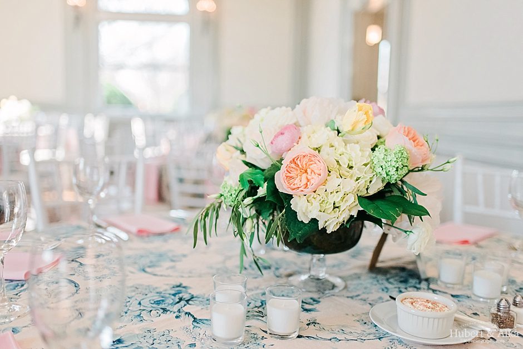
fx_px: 509
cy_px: 174
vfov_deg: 37.9
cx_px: 262
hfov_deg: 54.4
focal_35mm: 35
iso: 800
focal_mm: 35
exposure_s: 1/2500
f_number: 1.8
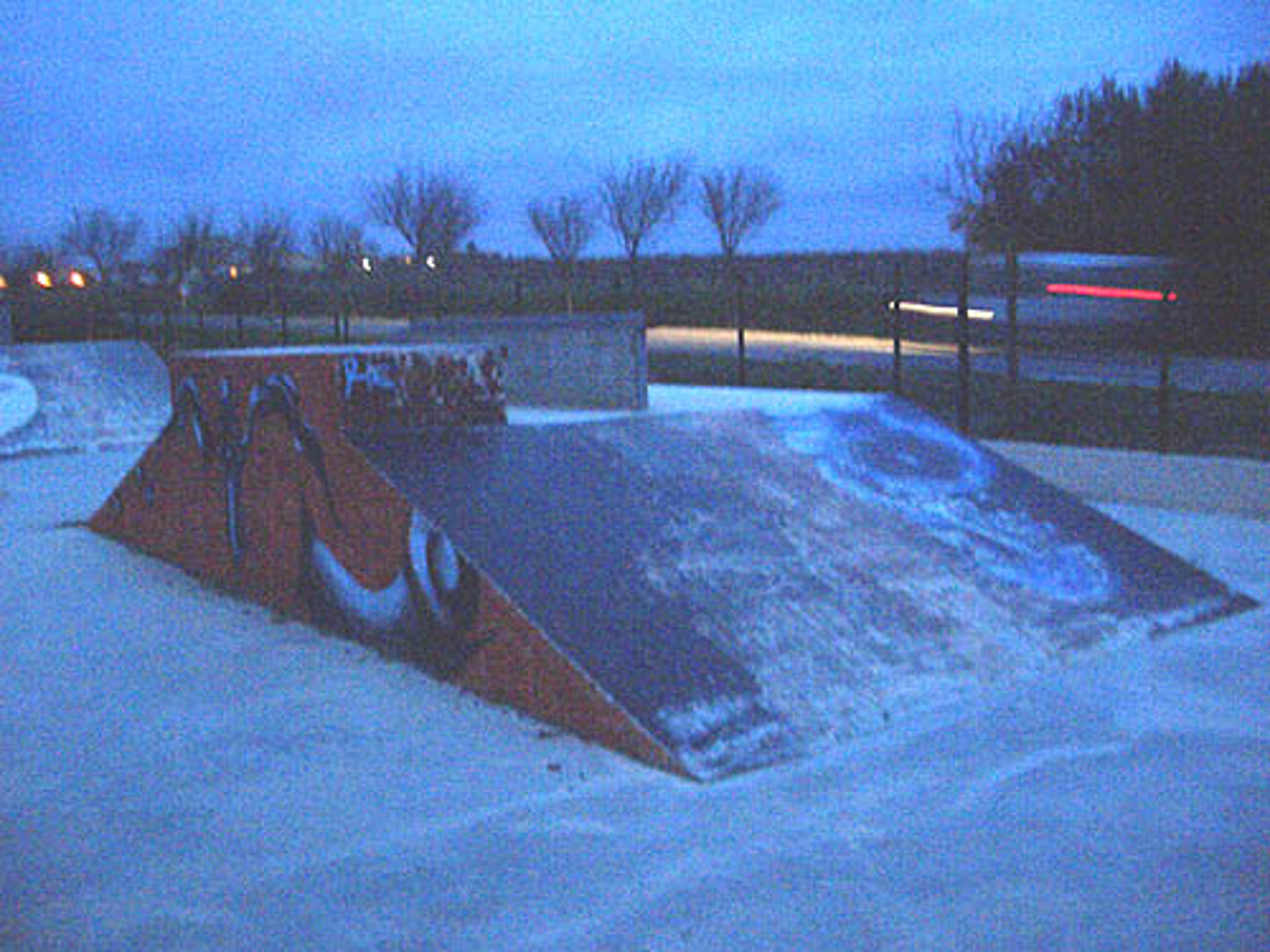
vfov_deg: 40.7
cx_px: 635
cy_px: 476
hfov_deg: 52.6
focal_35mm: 35
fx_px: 1284
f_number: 2.6
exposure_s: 1/8
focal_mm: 5.8
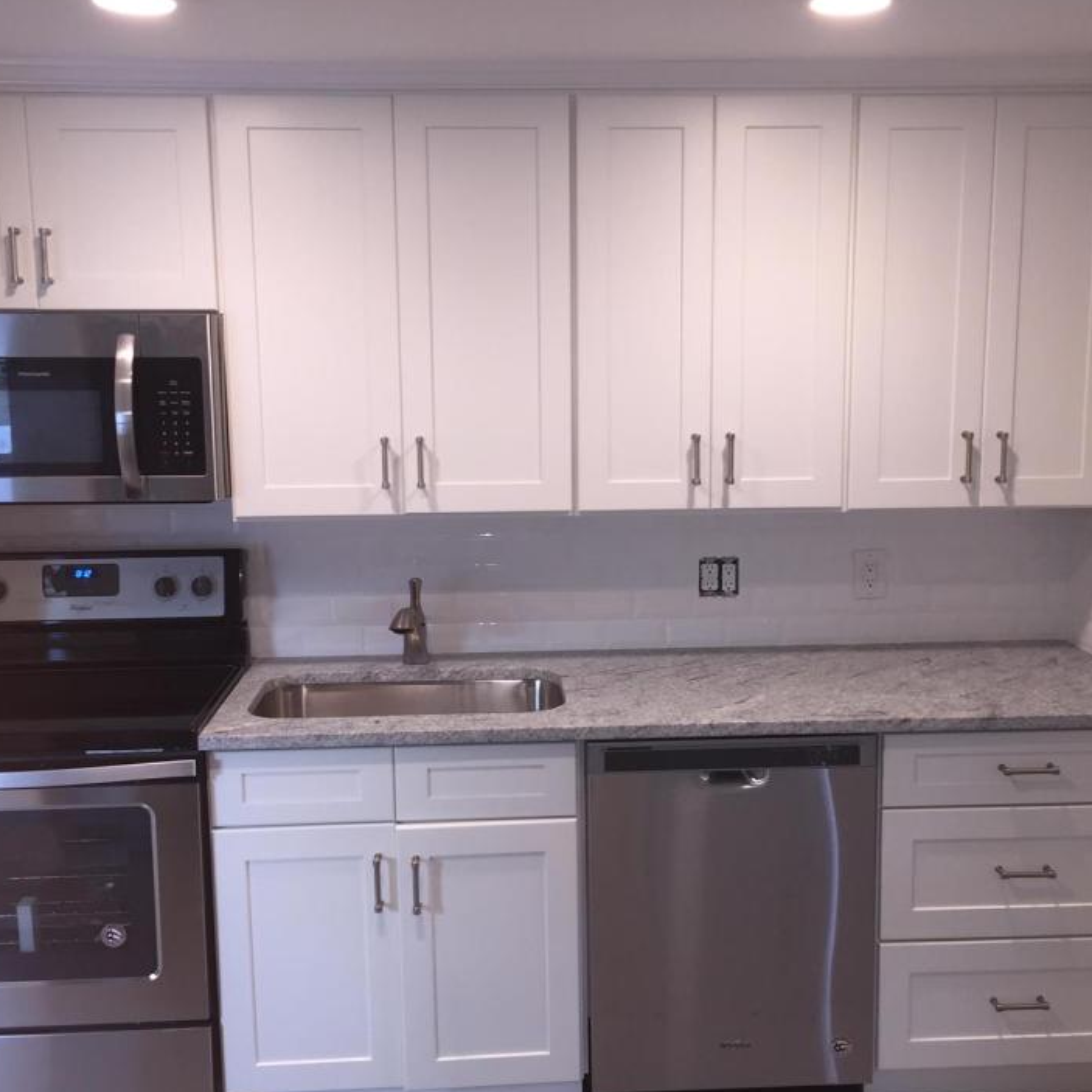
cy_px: 541
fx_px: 1249
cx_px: 550
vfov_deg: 47.2
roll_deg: +0.1
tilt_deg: -7.8
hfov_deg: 47.2
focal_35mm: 35
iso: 50
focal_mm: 4.15
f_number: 2.2
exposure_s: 1/30
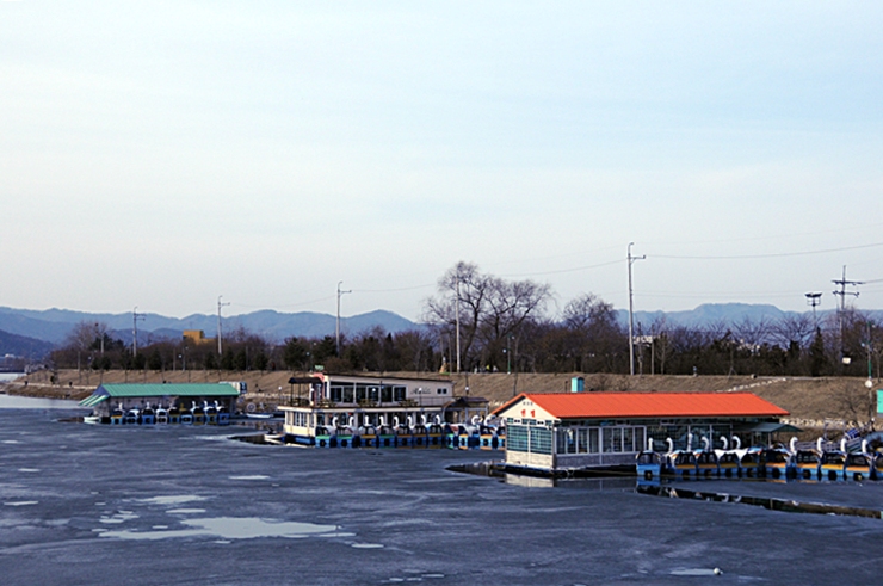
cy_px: 293
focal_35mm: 51
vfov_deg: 26.4
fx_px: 1249
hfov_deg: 38.9
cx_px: 442
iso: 400
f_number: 6.3
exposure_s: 1/2000
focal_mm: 34
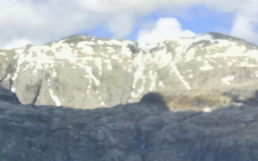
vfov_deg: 11.0
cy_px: 186
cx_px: -33
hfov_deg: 17.2
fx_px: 823
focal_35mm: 117
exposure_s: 1/526
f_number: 2.2
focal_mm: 2.87
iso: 25
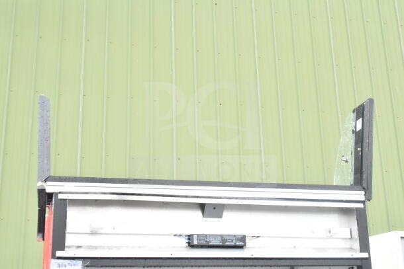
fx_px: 572
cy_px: 134
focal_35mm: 51
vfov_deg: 26.5
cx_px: 202
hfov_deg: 38.9
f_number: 9
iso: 1600
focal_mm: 34
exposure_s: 1/320
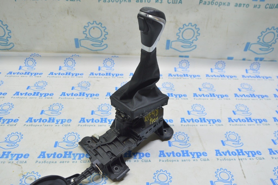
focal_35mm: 30
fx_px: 231
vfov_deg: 43.5
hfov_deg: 62.0
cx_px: 139
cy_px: 92
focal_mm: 20
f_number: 5.6
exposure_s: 1/20
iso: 400
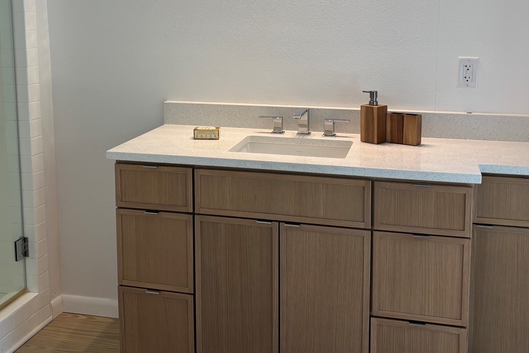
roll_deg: +0.6
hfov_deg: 43.5
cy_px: 86
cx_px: 227
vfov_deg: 29.4
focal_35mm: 45
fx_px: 661
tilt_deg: -8.0
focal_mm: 5.96
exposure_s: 1/120
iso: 50
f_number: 1.6
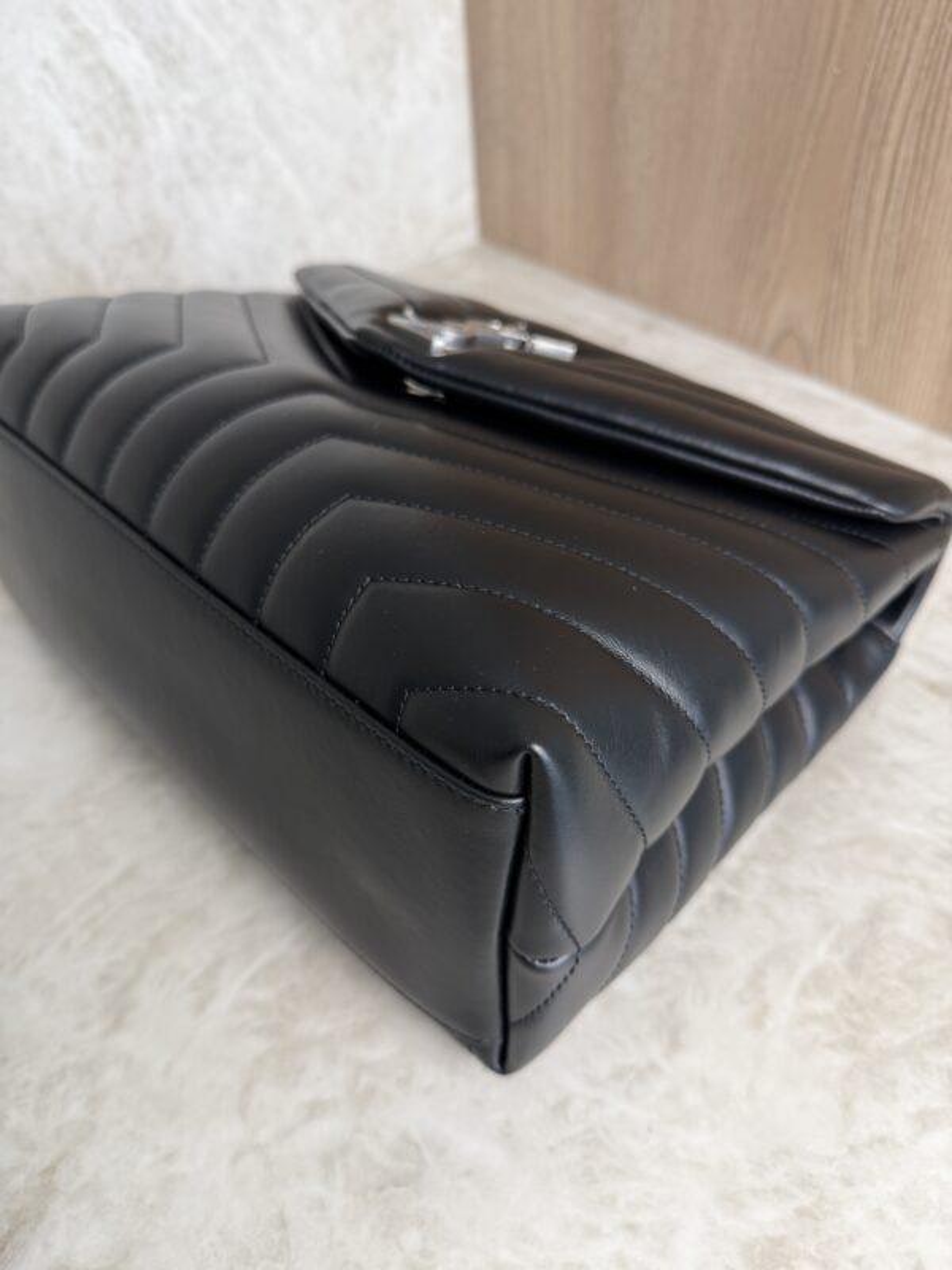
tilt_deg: -42.6
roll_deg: +4.5
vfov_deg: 71.6
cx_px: 476
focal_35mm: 24
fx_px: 880
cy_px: 635
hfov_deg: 56.8
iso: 125
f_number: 1.78
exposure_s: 1/120
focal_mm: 6.76
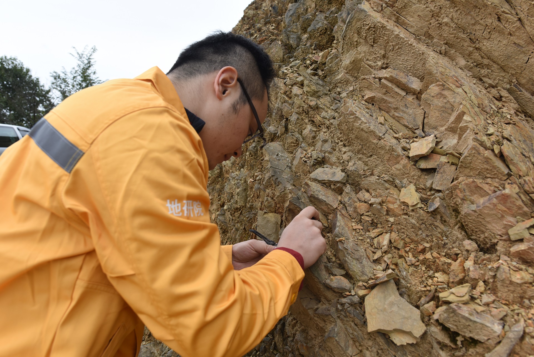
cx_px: 267
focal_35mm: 24
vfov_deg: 53.2
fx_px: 356
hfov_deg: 73.7
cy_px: 178
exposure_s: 1/125
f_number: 6.3
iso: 200
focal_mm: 24
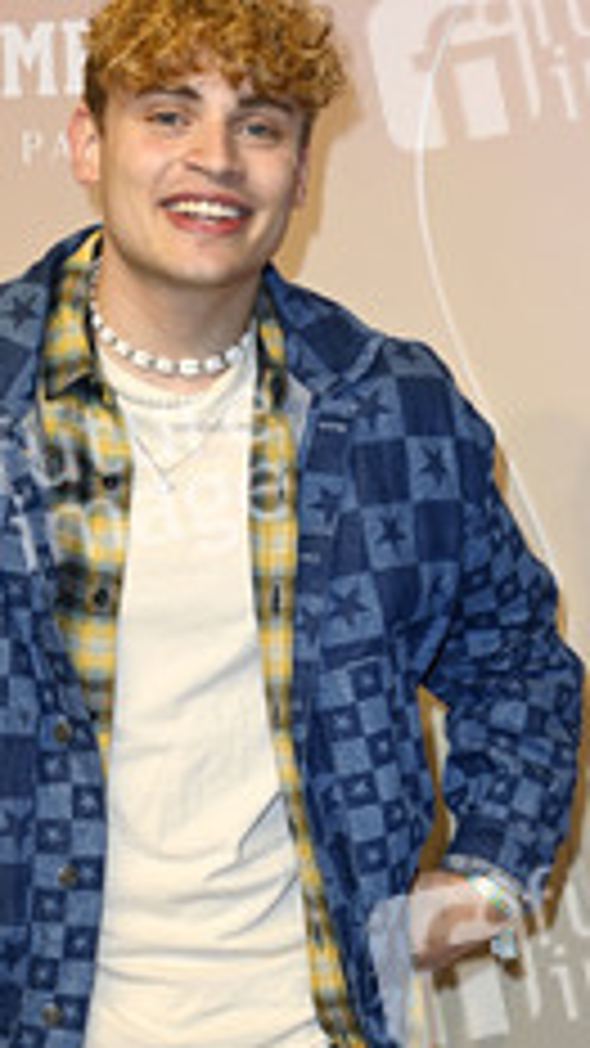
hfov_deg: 11.6
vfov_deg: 20.5
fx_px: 2894
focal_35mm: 104
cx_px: 189
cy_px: 720
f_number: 5.6
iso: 400
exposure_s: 1/160
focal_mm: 58
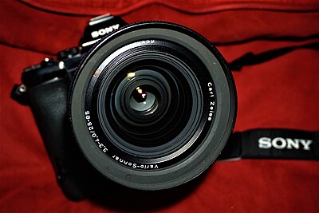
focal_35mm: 48
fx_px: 425
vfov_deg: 28.1
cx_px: 160
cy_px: 106
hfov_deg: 41.1
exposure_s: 1/60
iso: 2000
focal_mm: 32
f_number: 5
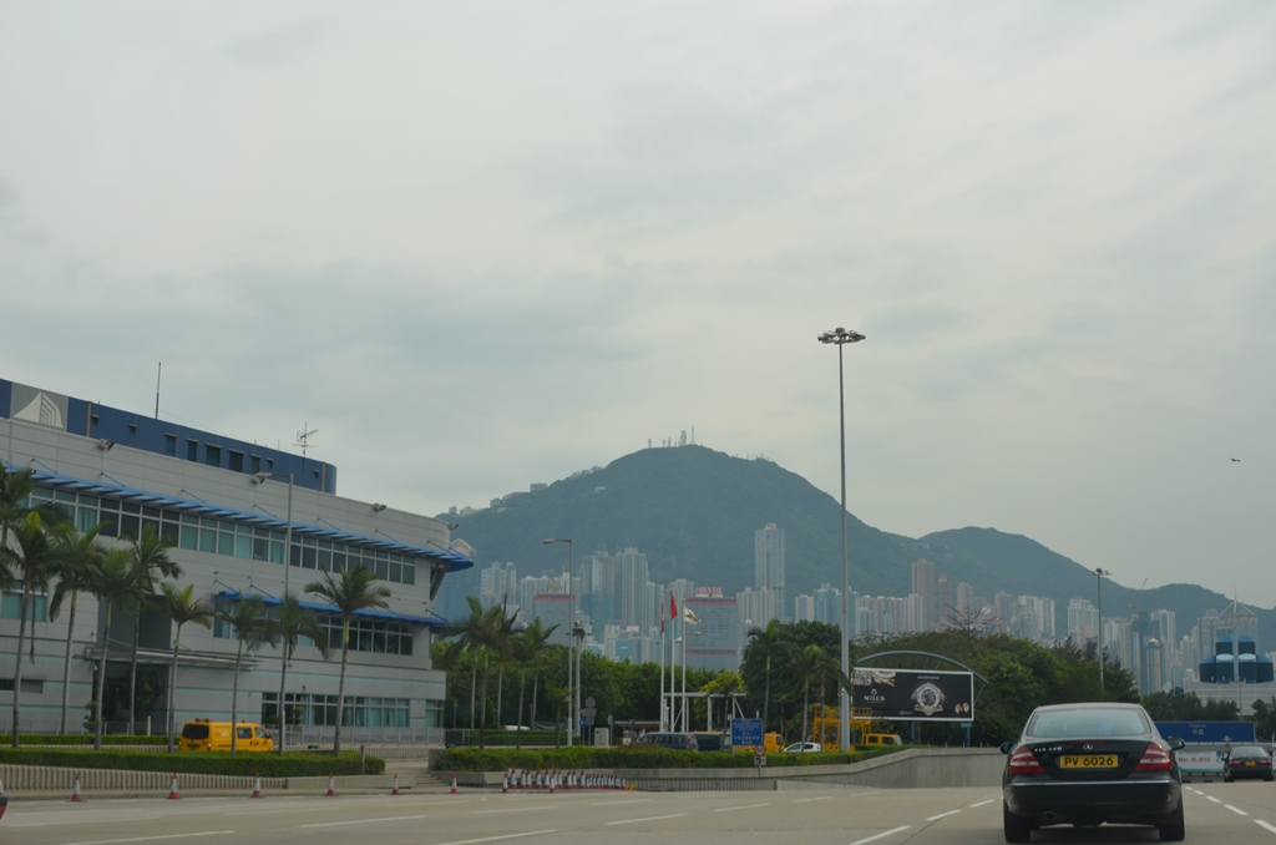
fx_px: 1804
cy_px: 422
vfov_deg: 26.4
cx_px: 638
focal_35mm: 51
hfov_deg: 39.0
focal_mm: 34
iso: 125
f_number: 8
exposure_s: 1/250
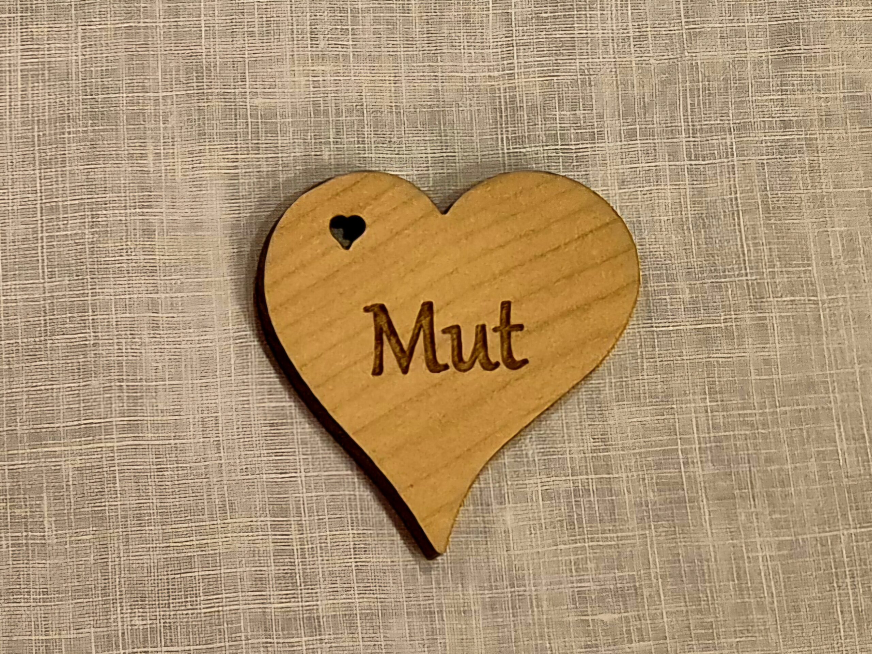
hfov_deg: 73.9
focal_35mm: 23
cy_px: 327
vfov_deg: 58.9
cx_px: 436
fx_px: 579
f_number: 1.8
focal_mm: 5.4
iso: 1250
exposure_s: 1/100
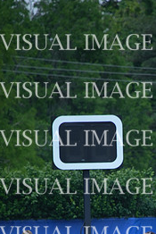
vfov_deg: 2.3
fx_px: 5751
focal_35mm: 886
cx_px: 154
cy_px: 258
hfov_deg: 1.6
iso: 400
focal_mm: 400
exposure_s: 1/1250
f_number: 5.6
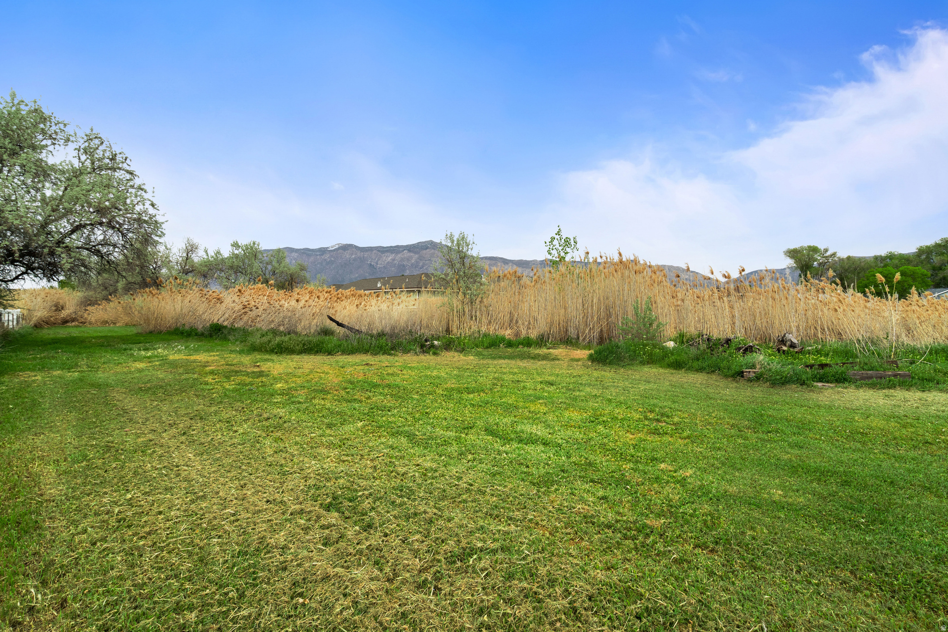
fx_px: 421
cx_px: 474
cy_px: 316
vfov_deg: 73.7
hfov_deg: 96.7
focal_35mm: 16
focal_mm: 16
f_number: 9
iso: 400
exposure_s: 1/320
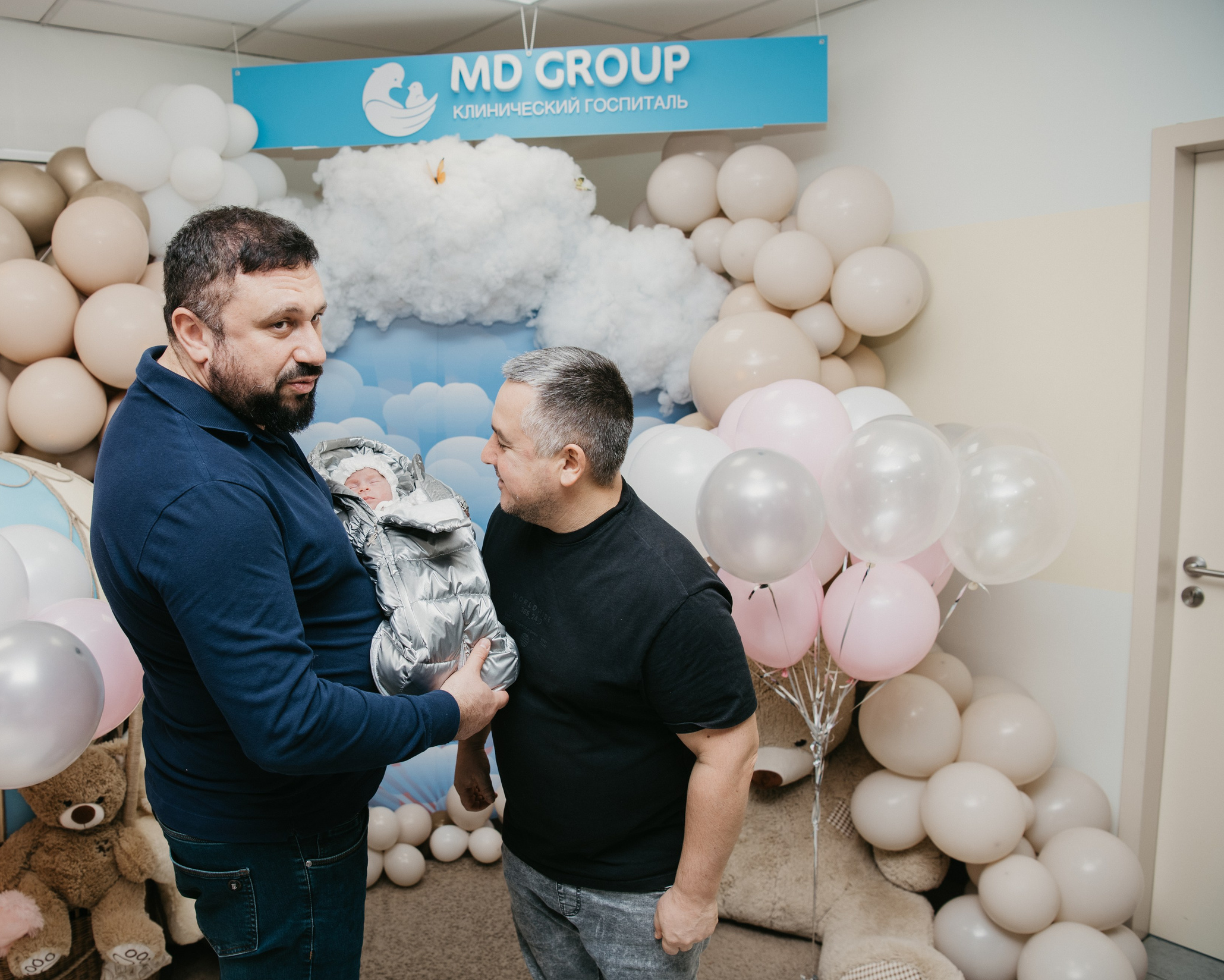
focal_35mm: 28
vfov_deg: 51.5
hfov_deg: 61.5
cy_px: 496
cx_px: 474
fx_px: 1015
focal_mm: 24
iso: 160
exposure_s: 1/160
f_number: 4
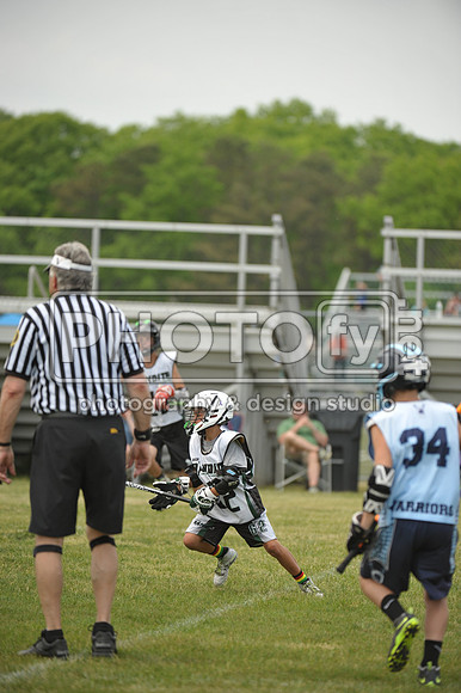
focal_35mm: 260
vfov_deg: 7.9
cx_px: 230
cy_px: 346
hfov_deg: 5.3
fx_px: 5000
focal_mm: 260
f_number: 4
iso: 800
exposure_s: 1/2500
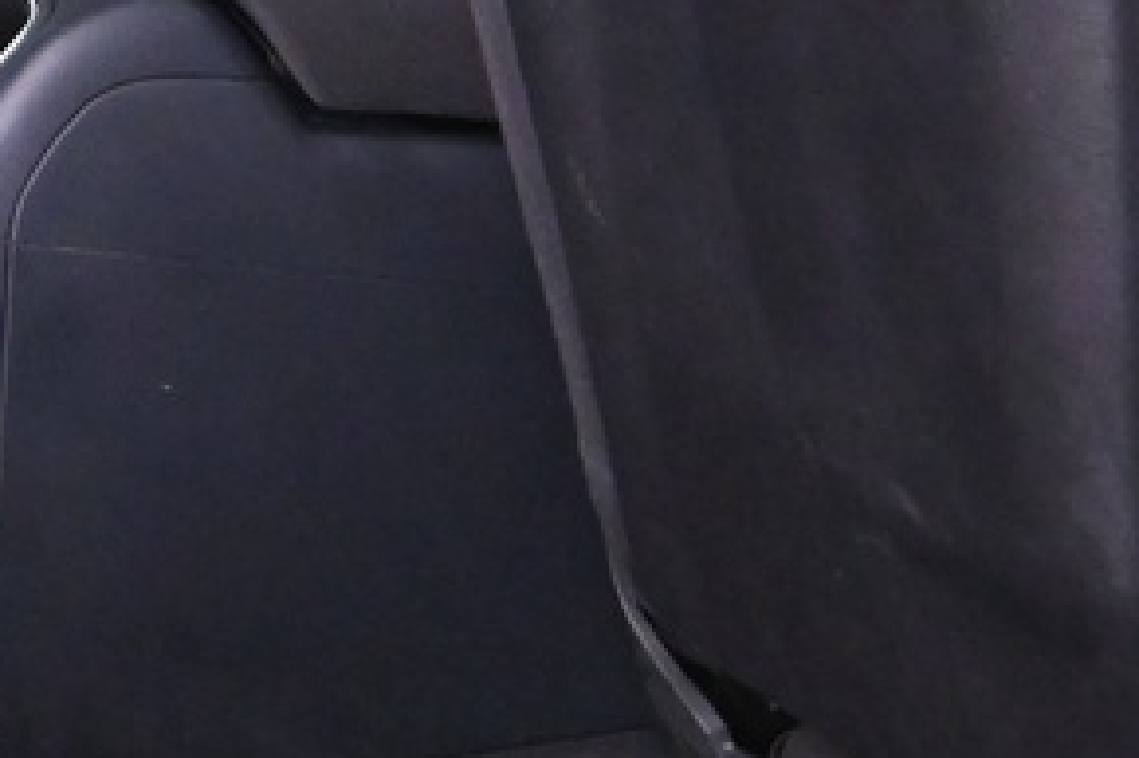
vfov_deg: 10.1
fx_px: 4237
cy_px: -114
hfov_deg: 13.2
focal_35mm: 134
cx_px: -1147
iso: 3200
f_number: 3.5
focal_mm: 16
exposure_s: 1/10
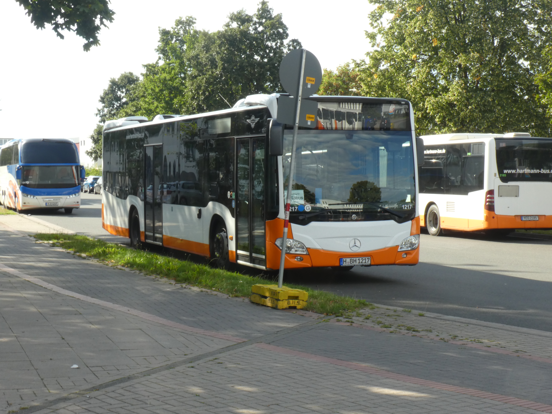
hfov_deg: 29.8
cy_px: 207
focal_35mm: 65
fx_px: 1037
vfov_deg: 22.6
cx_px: 276
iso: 160
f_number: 4.4
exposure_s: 1/80
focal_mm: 11.7
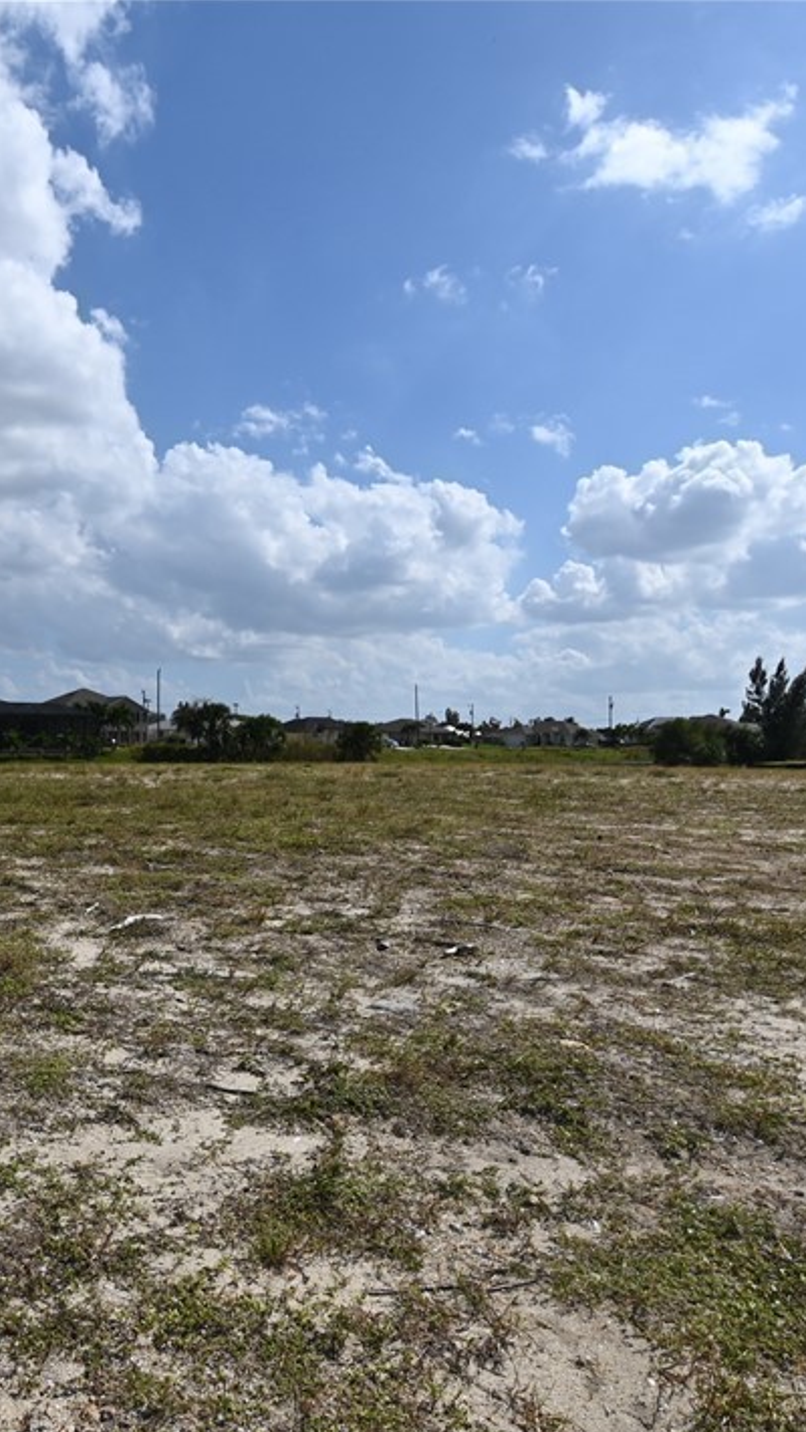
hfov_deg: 46.0
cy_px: 727
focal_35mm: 24
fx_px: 912
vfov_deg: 76.3
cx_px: 204
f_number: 9
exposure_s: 1/640
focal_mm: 10
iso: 100
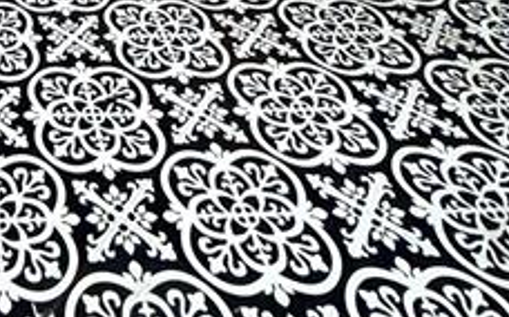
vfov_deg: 16.6
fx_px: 693
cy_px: -373
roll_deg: +0.7
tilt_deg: -7.7
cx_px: -58
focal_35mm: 50
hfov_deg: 34.5
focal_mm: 2.22
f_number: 2.2
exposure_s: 1/122
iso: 125
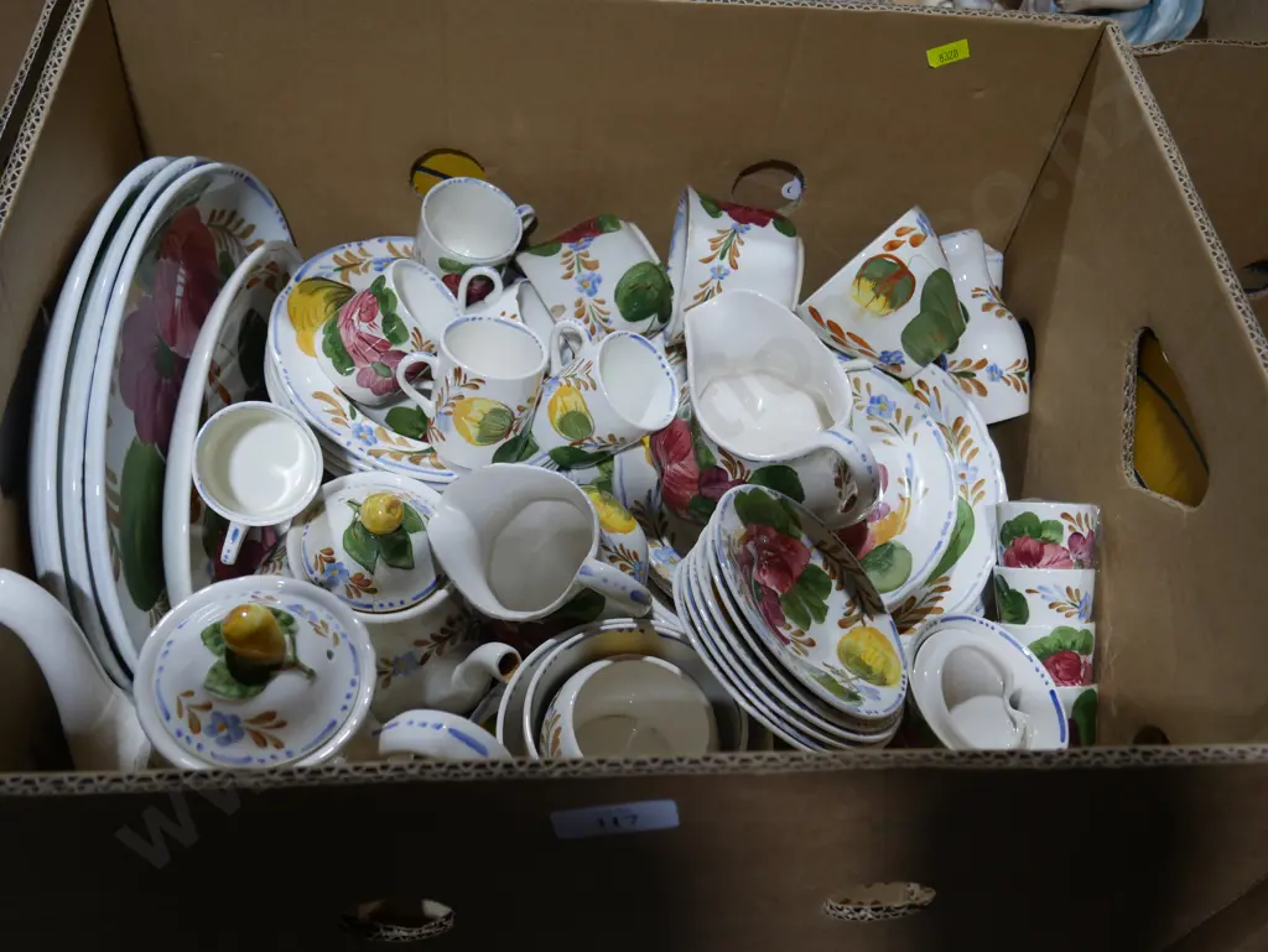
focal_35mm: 34
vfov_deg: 41.8
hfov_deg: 53.9
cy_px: 476
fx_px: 1246
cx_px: 634
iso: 200
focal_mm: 17
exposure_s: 1/100
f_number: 4
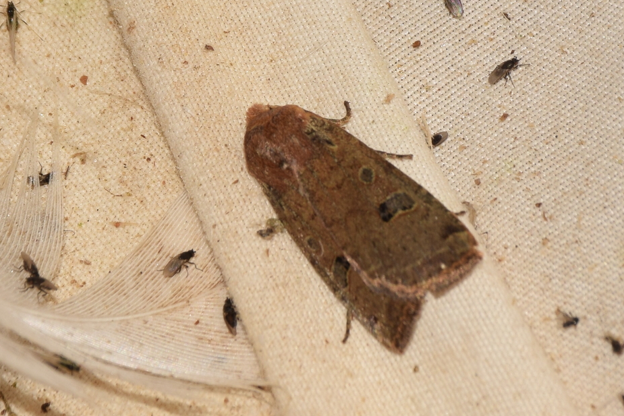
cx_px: 320
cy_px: 204
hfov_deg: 9.4
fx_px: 3779
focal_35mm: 218
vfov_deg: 6.3
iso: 100
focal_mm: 140
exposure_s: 1/160
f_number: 13
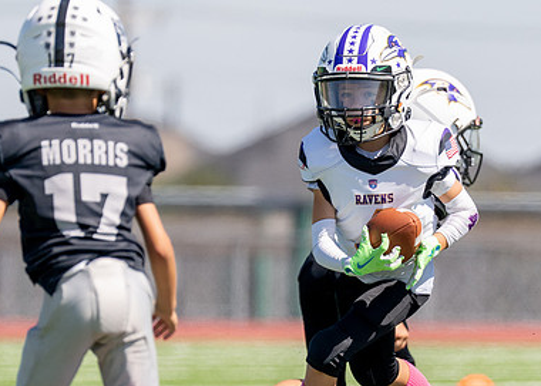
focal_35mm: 591
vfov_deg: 2.4
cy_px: 257
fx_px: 9076
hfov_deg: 3.4
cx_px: 375
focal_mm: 200
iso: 200
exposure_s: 1/4000
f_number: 2.8
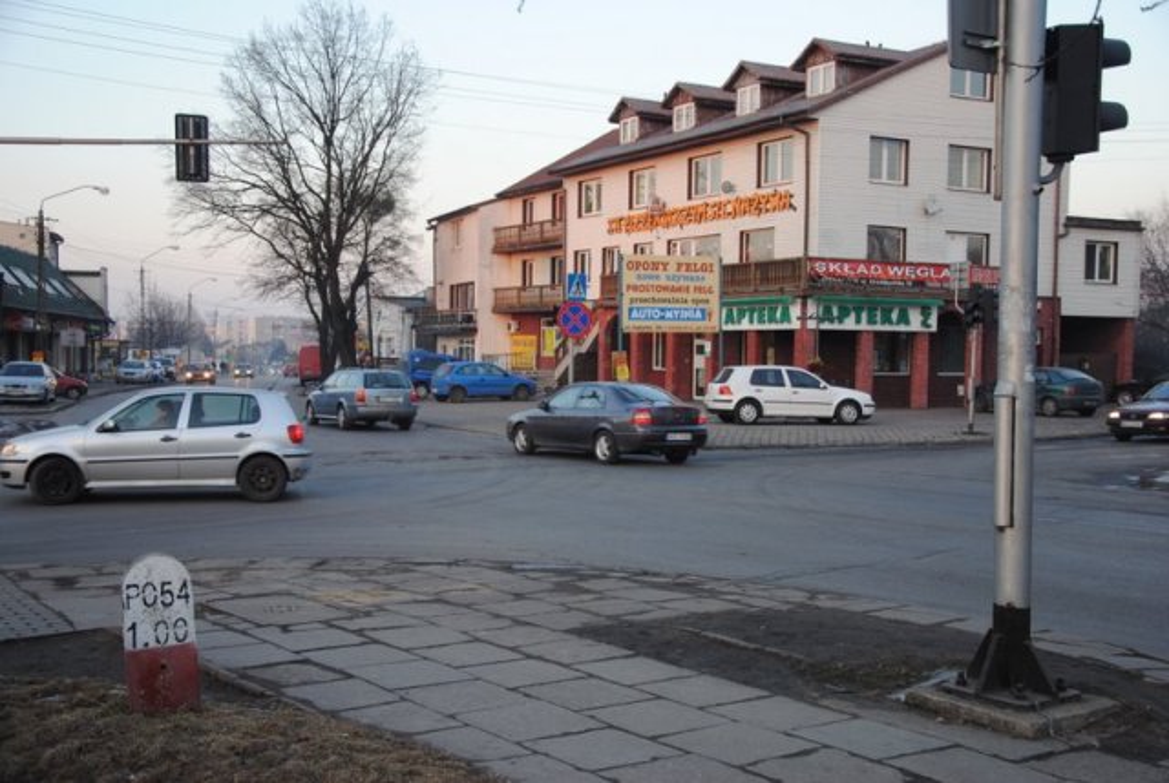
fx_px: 1366
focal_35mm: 42
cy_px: 392
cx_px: 584
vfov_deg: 32.0
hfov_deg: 46.3
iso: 250
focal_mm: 28
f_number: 4
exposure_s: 1/125
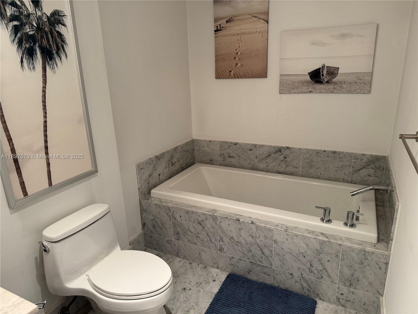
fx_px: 290
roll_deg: +1.3
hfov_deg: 71.6
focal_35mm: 24
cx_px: 209
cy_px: 157
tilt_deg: -16.7
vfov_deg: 56.8
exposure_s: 1/120
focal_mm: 6.76
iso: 160
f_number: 1.78
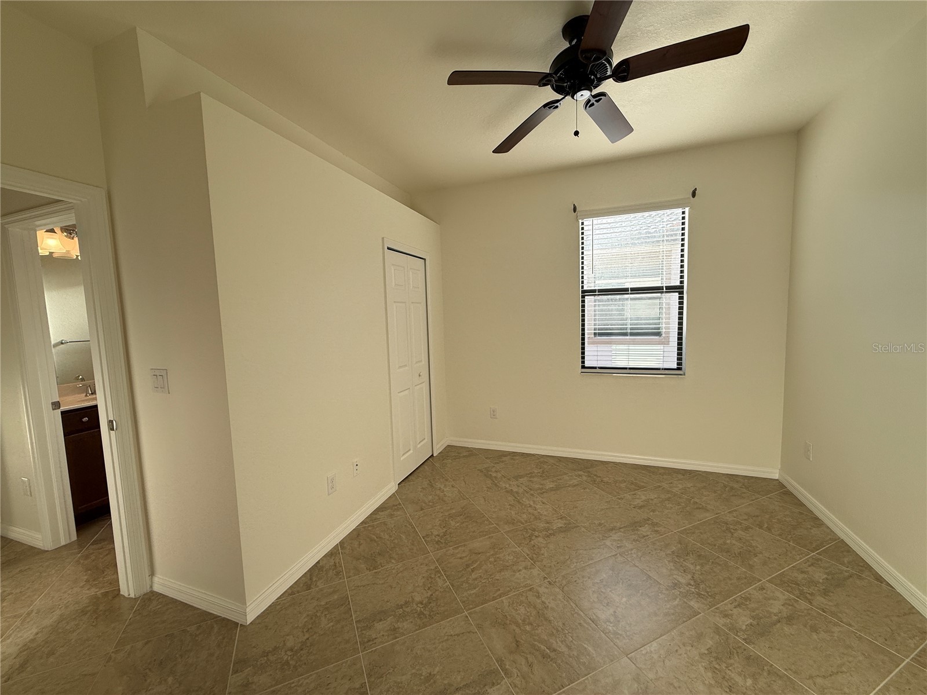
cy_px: 348
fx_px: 375
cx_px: 464
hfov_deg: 102.1
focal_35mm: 14
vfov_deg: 85.7
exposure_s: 1/259
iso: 64
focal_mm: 2.22
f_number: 2.2
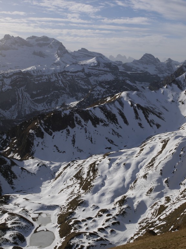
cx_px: 93
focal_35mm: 48
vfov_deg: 39.7
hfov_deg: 30.3
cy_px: 124
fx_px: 344
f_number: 10
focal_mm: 24
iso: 100
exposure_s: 1/500
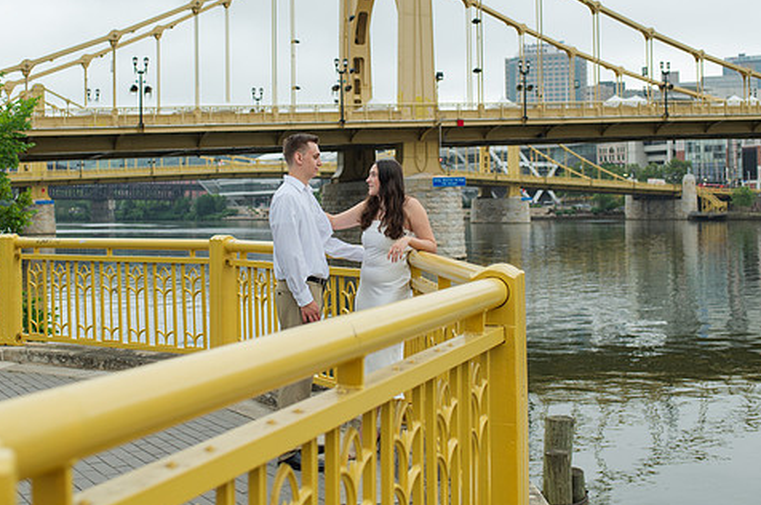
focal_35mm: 48
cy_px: 204
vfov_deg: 27.9
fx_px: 1013
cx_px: 340
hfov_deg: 41.1
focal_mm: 35
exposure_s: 1/320
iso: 125
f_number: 3.2
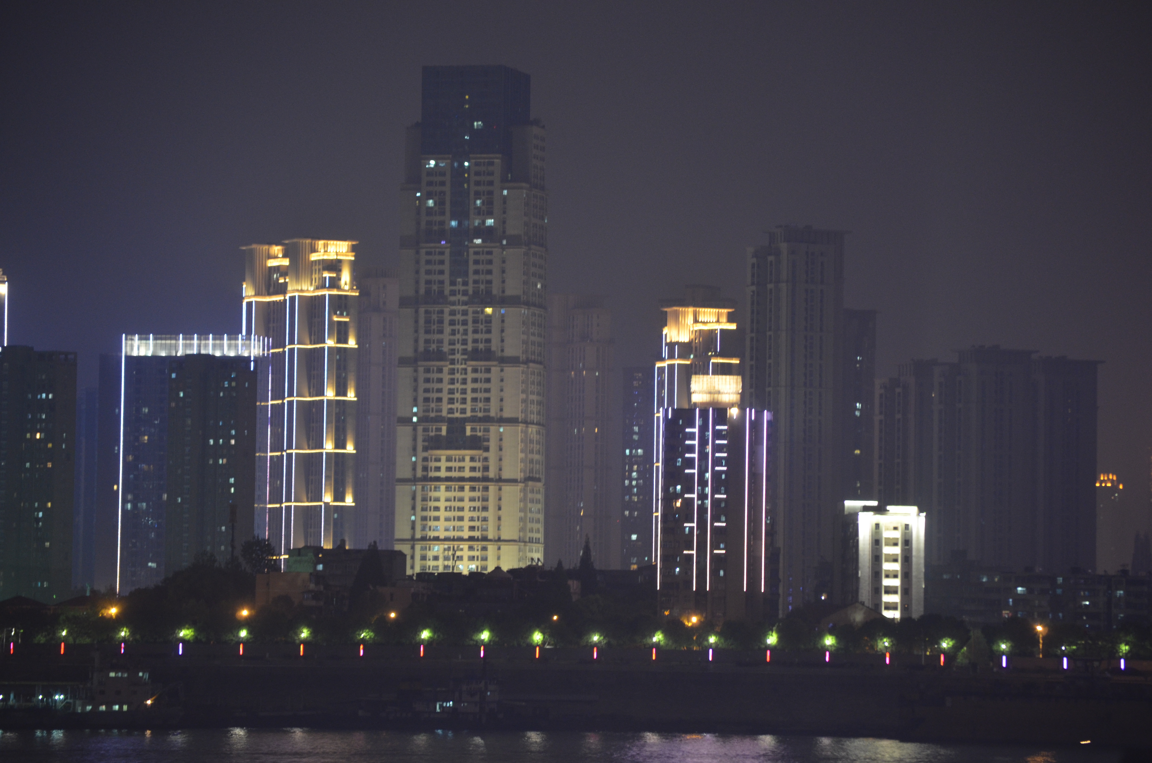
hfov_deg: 13.1
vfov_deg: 8.7
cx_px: 576
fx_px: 5030
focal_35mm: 158
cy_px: 382
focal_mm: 105
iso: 800
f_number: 4.8
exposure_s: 1/3
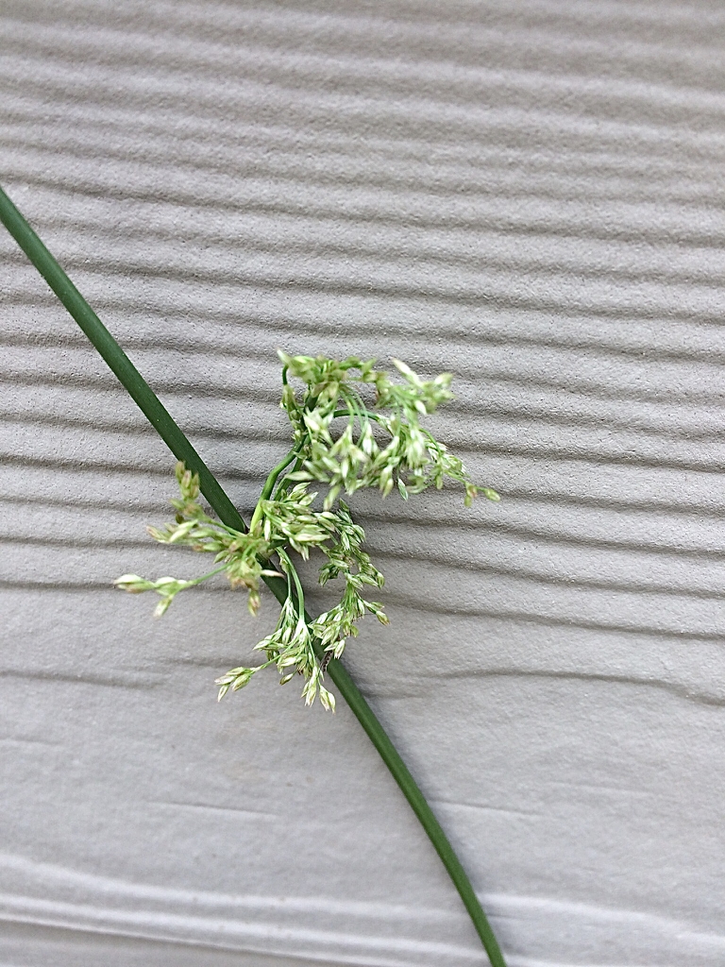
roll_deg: -2.9
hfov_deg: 48.2
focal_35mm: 29
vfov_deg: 61.7
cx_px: 362
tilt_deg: -38.9
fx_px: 810
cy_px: 484
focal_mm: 4.15
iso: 32
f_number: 2.2
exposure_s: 1/258
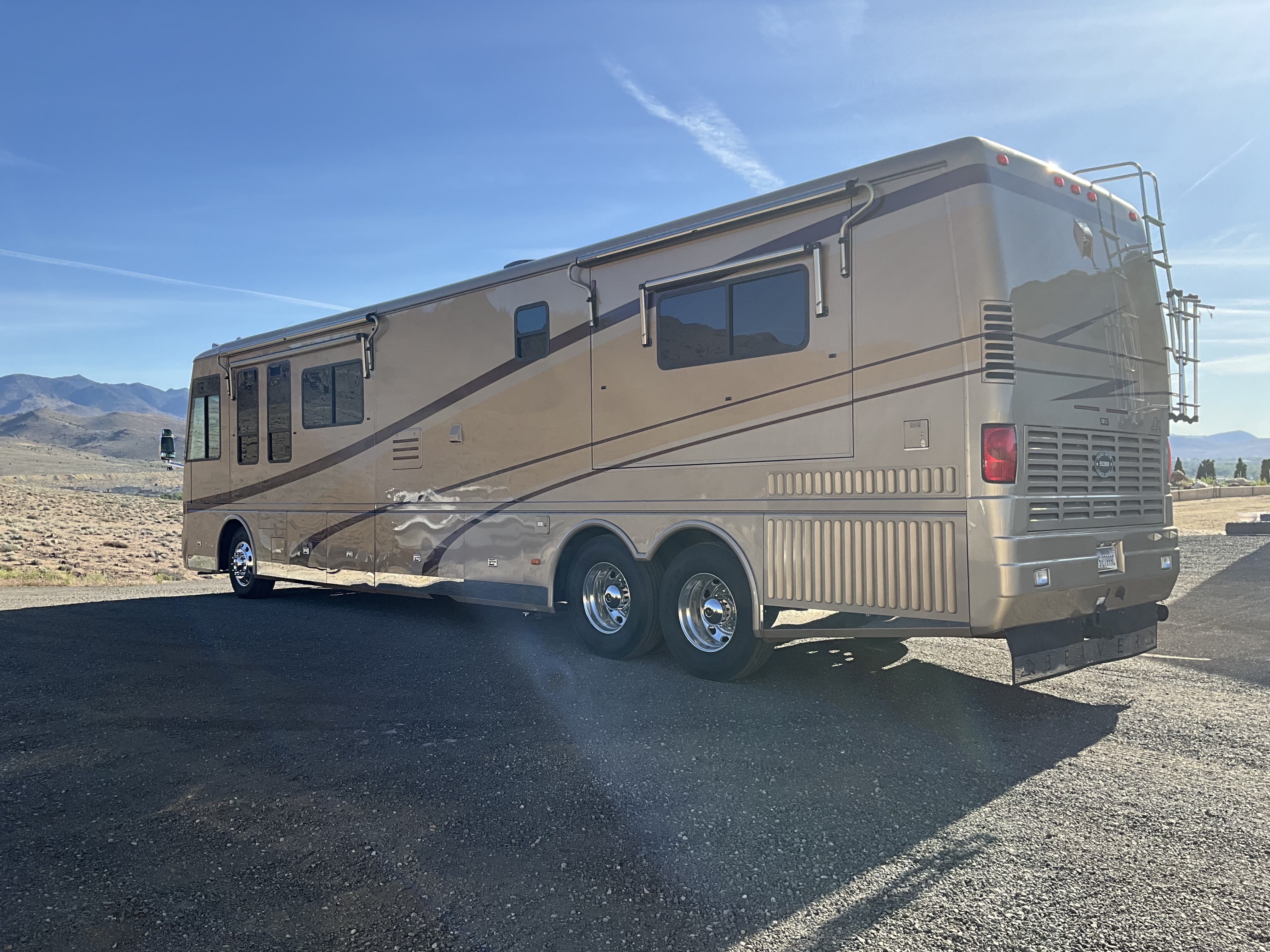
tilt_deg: -1.6
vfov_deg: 48.2
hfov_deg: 61.7
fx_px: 1064
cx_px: 635
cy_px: 476
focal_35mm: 29
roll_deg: +0.5
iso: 25
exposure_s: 1/1451
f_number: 1.8
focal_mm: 3
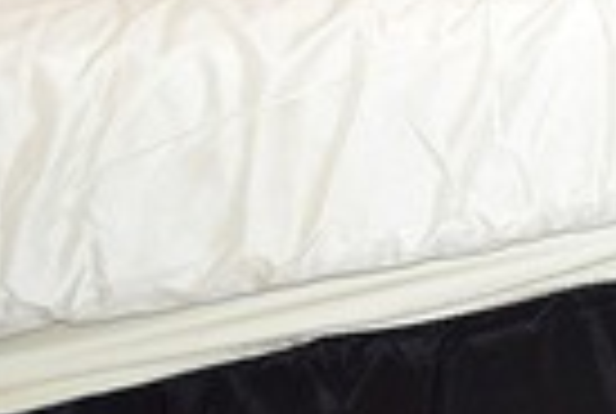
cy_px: -470
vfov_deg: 13.5
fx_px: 1440
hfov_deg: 18.5
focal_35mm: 84
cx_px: 1124
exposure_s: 1/60
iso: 500
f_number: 6.3
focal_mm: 12
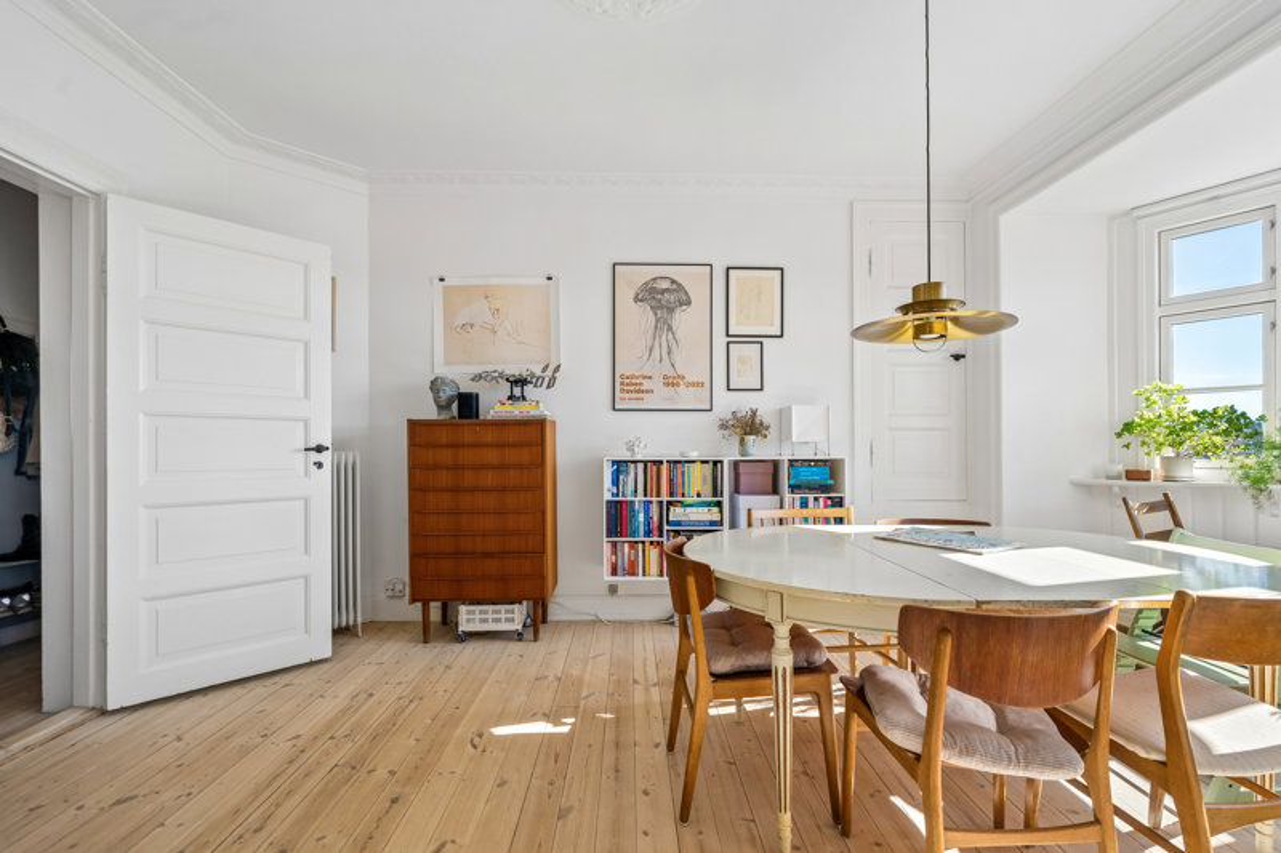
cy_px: 426
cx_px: 640
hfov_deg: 100.4
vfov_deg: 77.3
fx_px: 534
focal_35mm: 15
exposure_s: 1/320
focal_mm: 15
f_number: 5.6
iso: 500
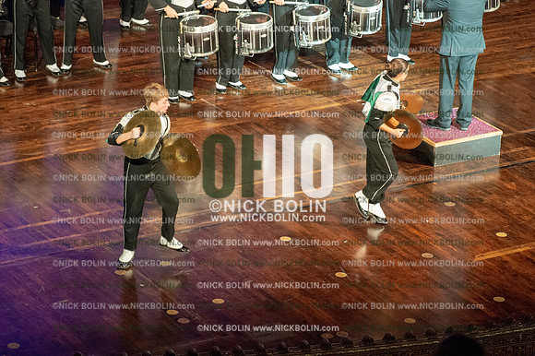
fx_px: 2599
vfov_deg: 7.8
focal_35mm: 175
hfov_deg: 11.8
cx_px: 268
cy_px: 178
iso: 8000
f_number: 5.6
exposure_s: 1/200
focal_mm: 175
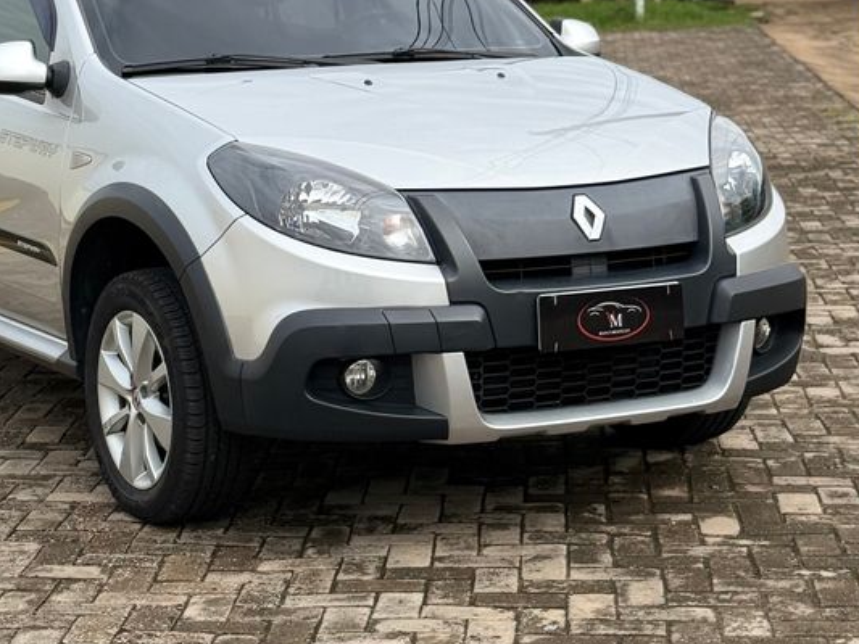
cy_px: 193
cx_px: 288
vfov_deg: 20.1
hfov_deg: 26.5
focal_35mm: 73
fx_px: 1812
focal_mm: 6.76
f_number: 1.78
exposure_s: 1/3891
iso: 64
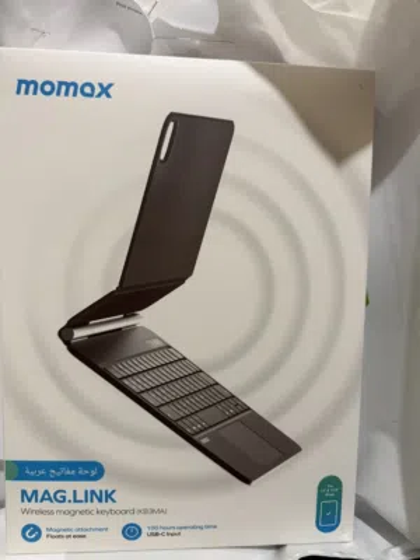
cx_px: 210
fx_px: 388
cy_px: 280
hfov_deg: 56.8
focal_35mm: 24
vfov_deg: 71.6
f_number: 1.78
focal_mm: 6.76
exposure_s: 1/50
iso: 500
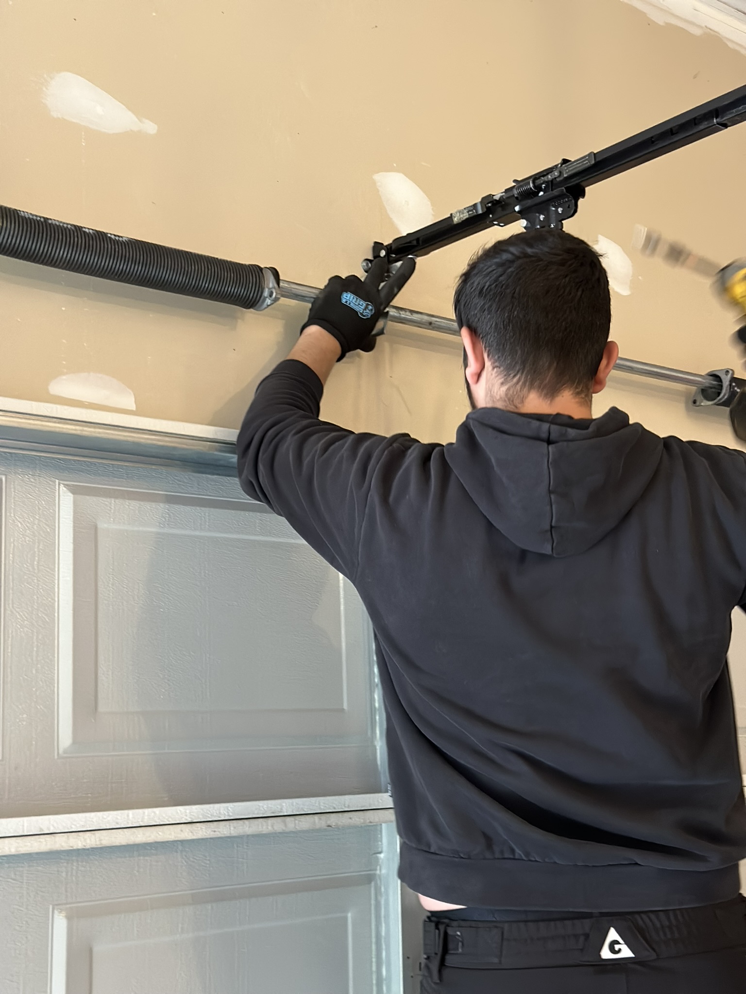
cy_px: 497
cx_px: 373
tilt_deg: +11.0
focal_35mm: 48
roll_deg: +2.3
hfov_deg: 30.3
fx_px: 1379
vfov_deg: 39.7
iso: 500
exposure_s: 1/32
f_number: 1.78
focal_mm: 6.86
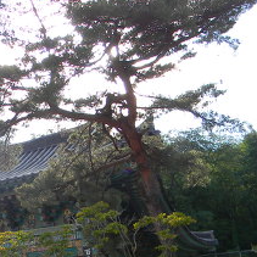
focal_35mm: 82
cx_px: -66
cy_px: 199
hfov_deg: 19.7
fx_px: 689
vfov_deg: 20.9
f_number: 3.5
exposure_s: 1/262
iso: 80
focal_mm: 5
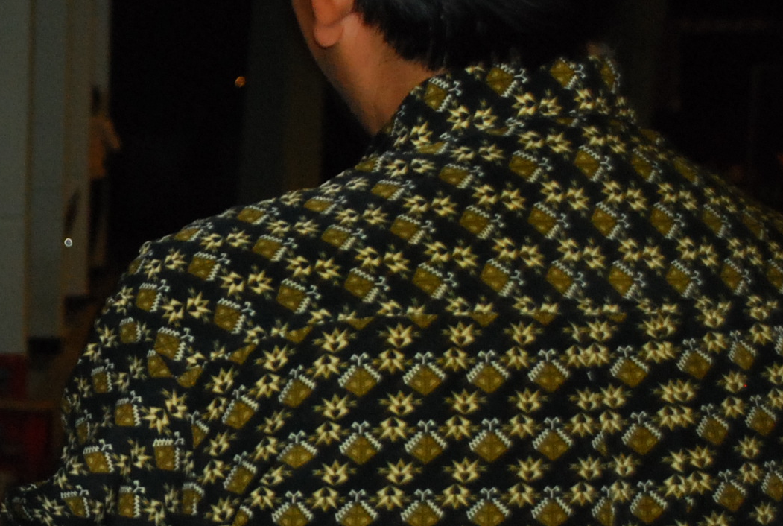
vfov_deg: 8.8
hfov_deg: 12.7
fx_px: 3423
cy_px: 323
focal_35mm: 157
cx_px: -160
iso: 640
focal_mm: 38
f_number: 5
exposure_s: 1/15
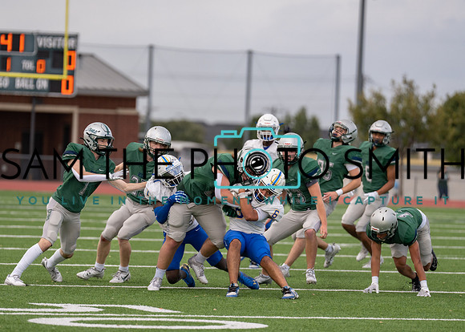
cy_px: 192
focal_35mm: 242
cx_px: 196
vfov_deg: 5.9
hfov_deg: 8.3
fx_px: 3197
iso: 250
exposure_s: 1/1250
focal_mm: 200
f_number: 2.8
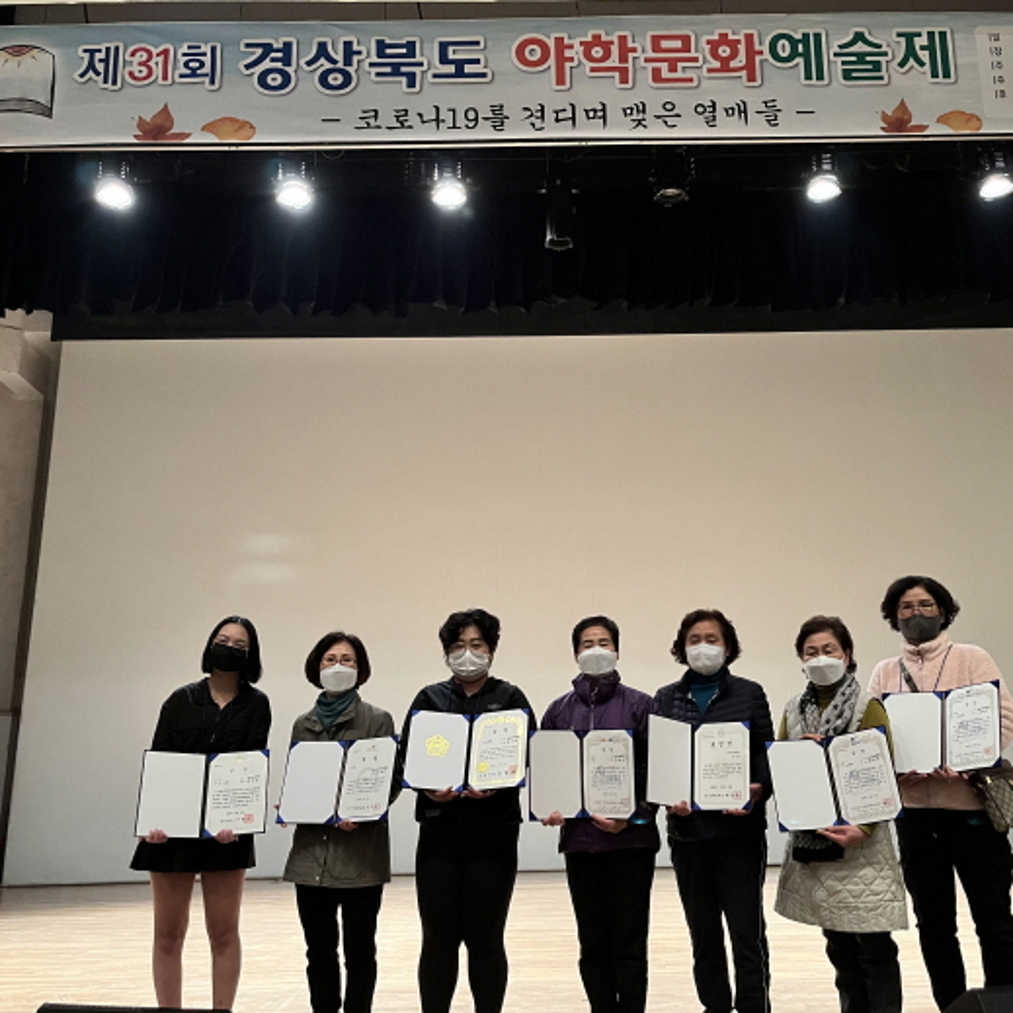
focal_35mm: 31
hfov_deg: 52.5
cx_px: 548
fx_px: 1026
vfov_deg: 52.5
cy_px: 510
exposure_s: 1/60
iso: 320
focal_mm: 5.1
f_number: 1.6
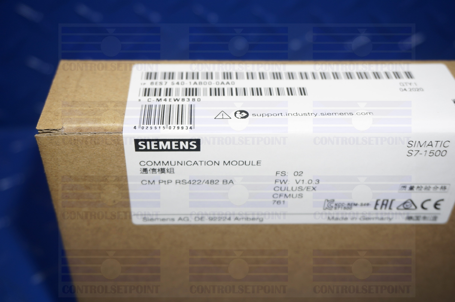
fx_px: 549
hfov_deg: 45.0
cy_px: 151
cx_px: 228
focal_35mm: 44
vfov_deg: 30.7
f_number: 4.5
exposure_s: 1/60
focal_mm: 29
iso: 125
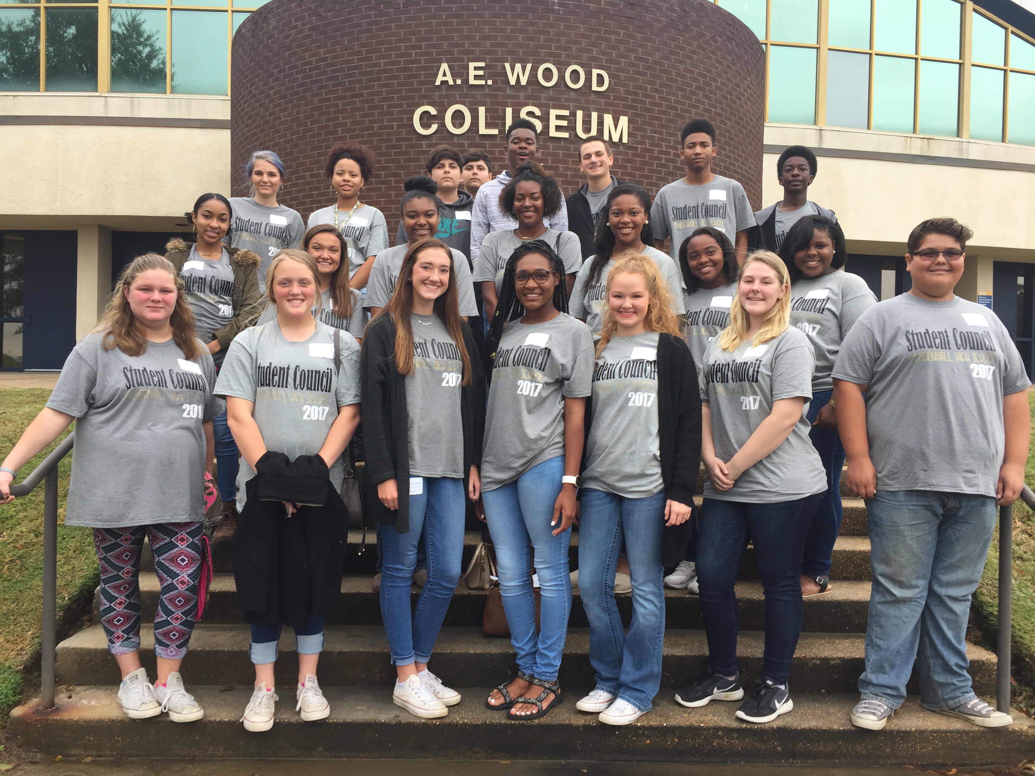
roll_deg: -0.9
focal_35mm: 29
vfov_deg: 48.2
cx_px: 518
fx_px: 867
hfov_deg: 61.7
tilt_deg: -2.0
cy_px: 388
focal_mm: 4.15
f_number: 2.2
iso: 32
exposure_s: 1/120
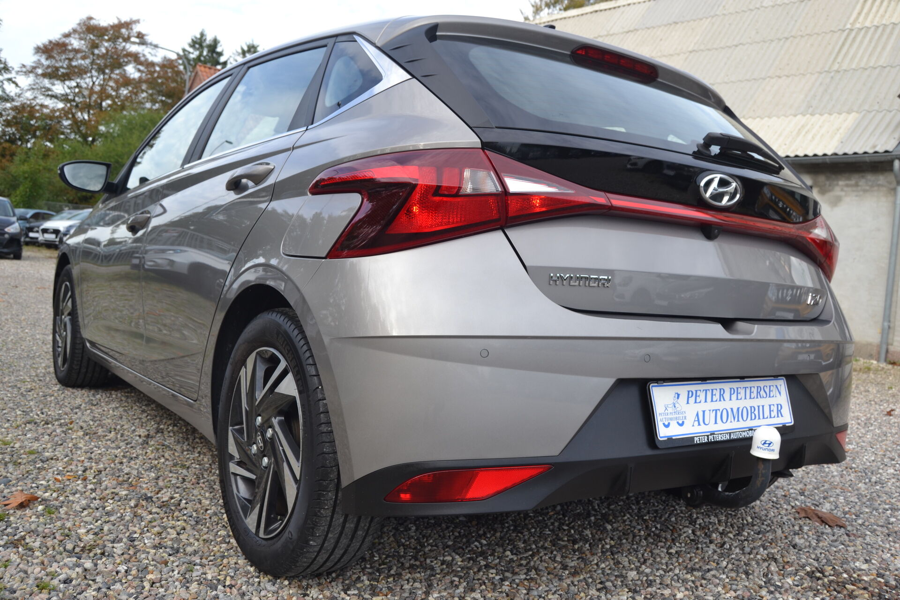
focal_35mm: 33
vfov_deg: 40.0
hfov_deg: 57.2
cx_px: 450
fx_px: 825
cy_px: 300
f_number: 6.3
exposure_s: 1/160
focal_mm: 22
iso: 100
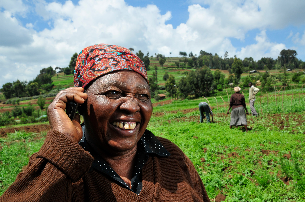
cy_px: 101
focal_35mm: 33
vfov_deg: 39.9
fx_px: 279
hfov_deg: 57.3
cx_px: 152
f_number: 10
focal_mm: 22
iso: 200
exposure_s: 1/250
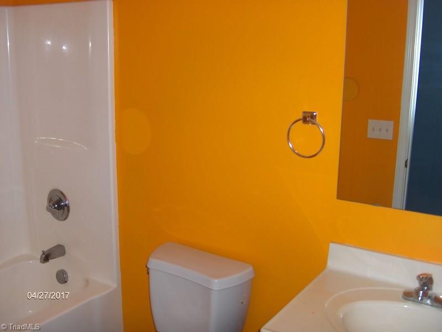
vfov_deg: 36.9
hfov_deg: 47.8
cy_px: 166
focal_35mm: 39
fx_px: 499
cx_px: 221
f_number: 2.8
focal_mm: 8
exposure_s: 1/60
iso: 100
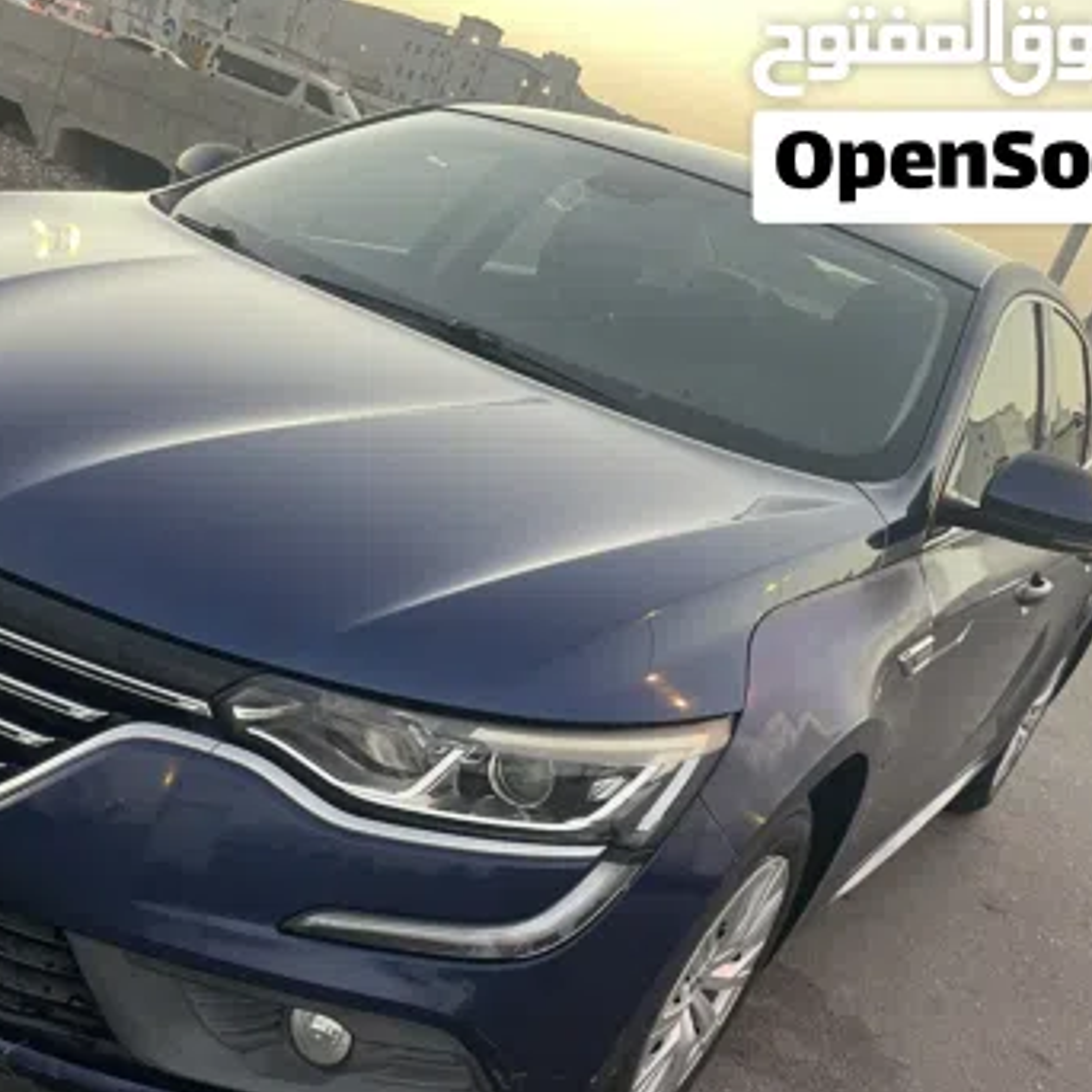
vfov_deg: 38.9
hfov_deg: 38.2
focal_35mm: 43
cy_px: 683
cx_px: 271
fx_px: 1535
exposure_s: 1/50
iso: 100
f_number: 1.6
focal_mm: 4.2
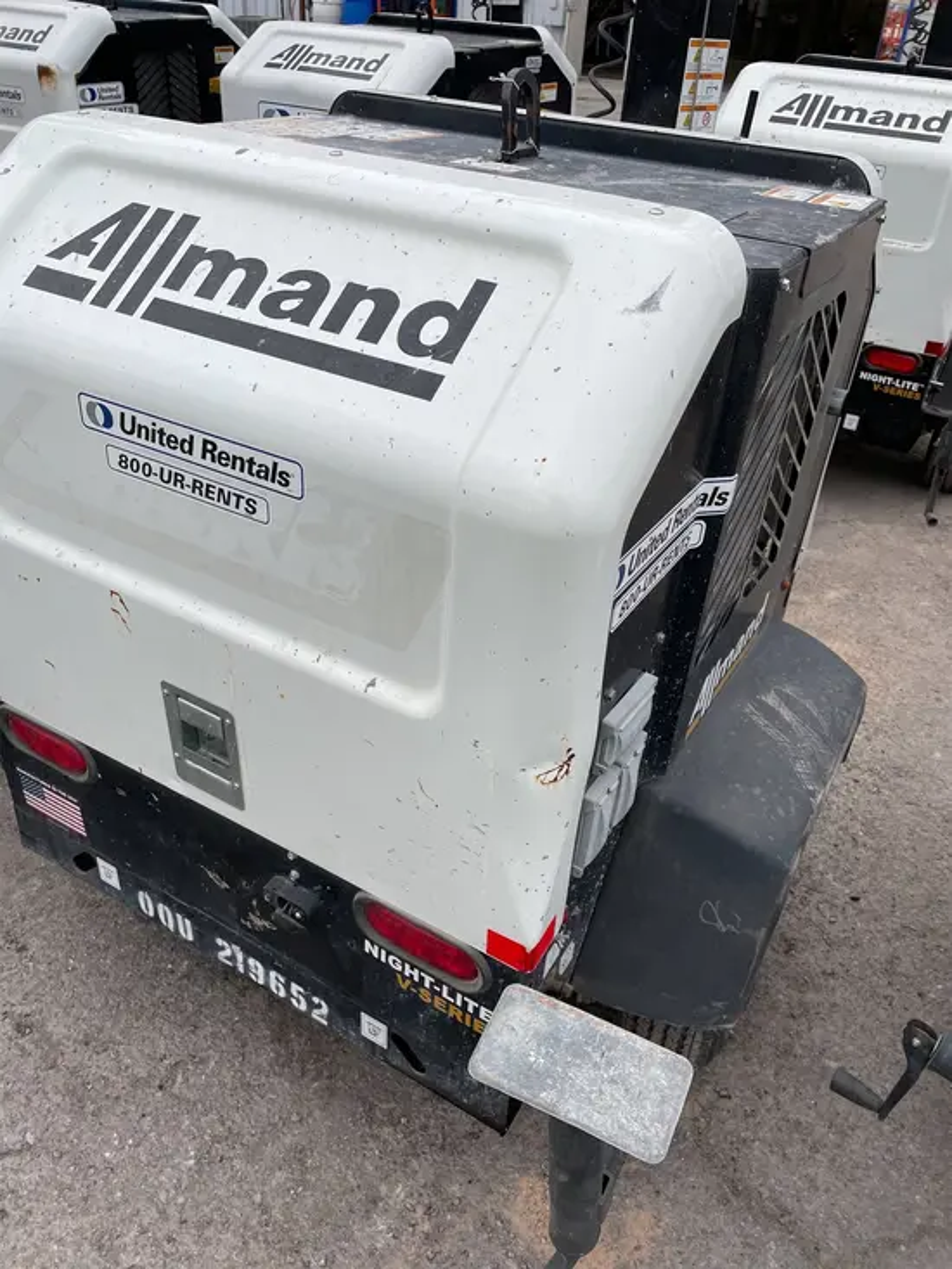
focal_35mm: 26
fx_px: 953
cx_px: 476
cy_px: 634
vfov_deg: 67.3
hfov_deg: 53.1
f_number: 1.6
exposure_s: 1/615
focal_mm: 4.2
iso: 50
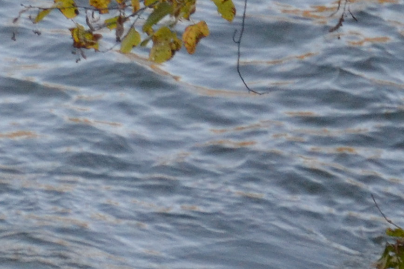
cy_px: 81
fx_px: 17879
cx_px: -581
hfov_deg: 1.3
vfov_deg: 0.9
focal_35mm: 1593
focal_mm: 200
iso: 1400
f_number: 5.6
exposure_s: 1/500
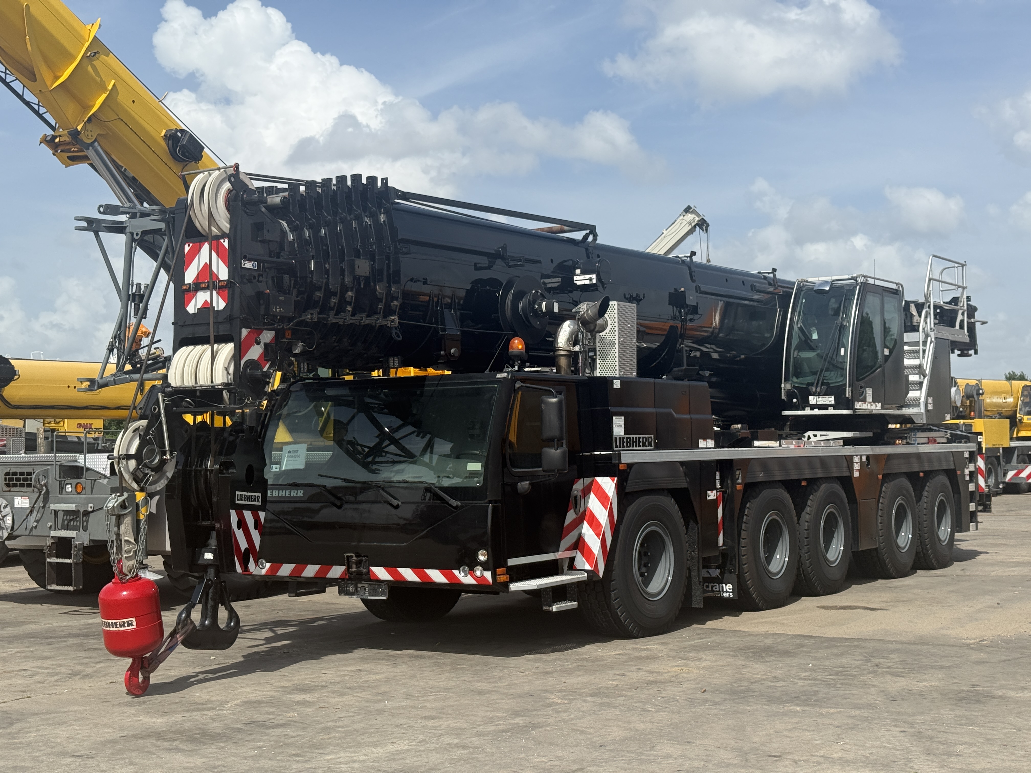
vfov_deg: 30.3
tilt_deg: +1.7
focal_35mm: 48
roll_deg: +1.0
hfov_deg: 39.7
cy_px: 386
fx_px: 1430
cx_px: 516
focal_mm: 6.76
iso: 80
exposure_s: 1/5587
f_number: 1.78
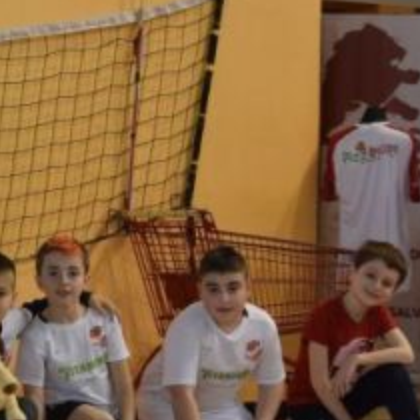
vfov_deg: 11.6
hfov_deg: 11.3
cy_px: 330
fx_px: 2068
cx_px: -134
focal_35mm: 151
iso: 320
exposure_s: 1/160
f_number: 3.5
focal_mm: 31
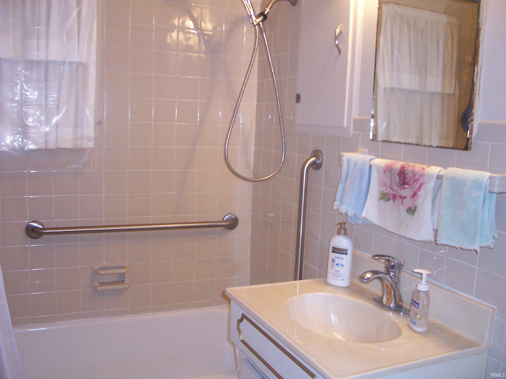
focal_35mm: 34
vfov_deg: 41.8
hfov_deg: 54.0
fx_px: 497
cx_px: 253
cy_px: 190
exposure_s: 1/60
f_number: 2.7
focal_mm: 5.6
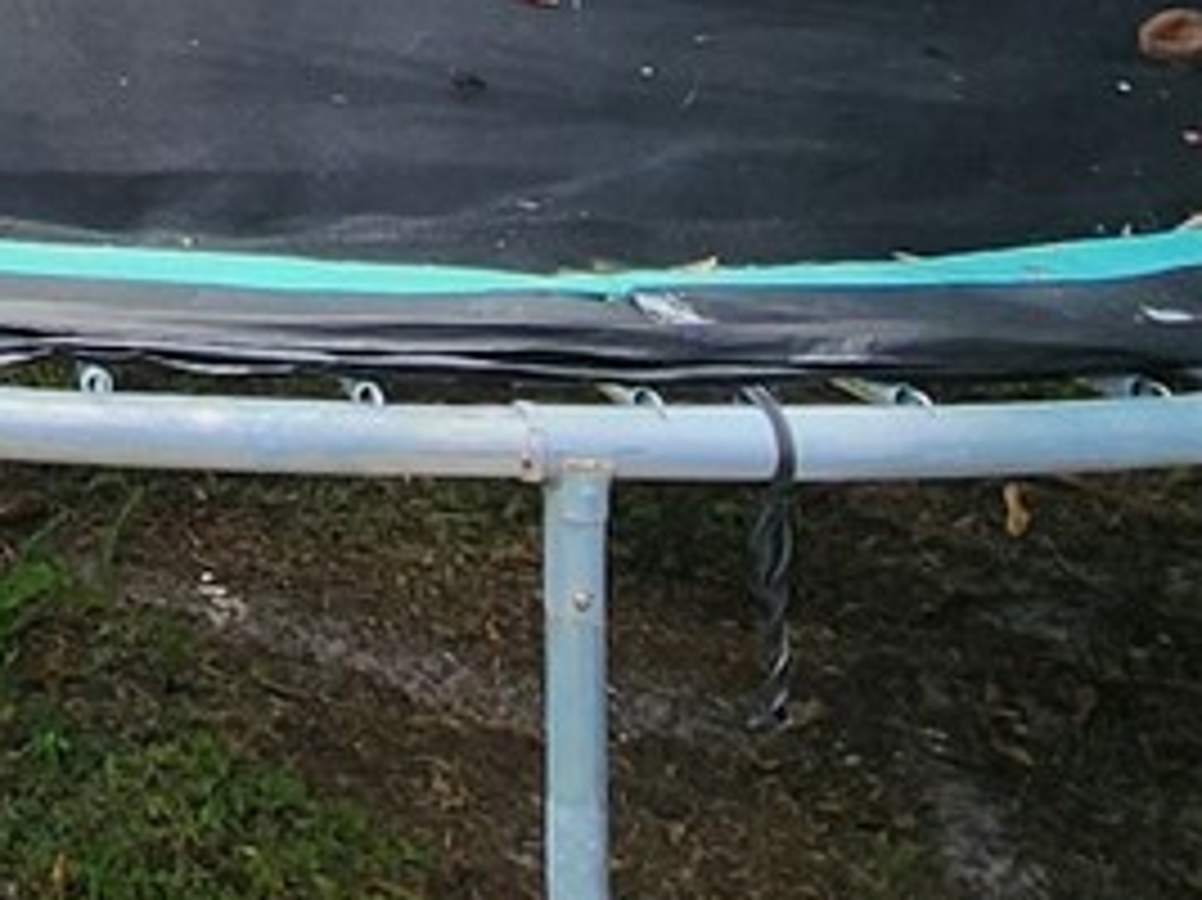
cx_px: -522
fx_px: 2707
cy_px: -1012
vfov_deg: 14.7
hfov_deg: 21.6
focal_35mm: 78
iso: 50
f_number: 2.2
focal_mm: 2.2
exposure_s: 1/1148
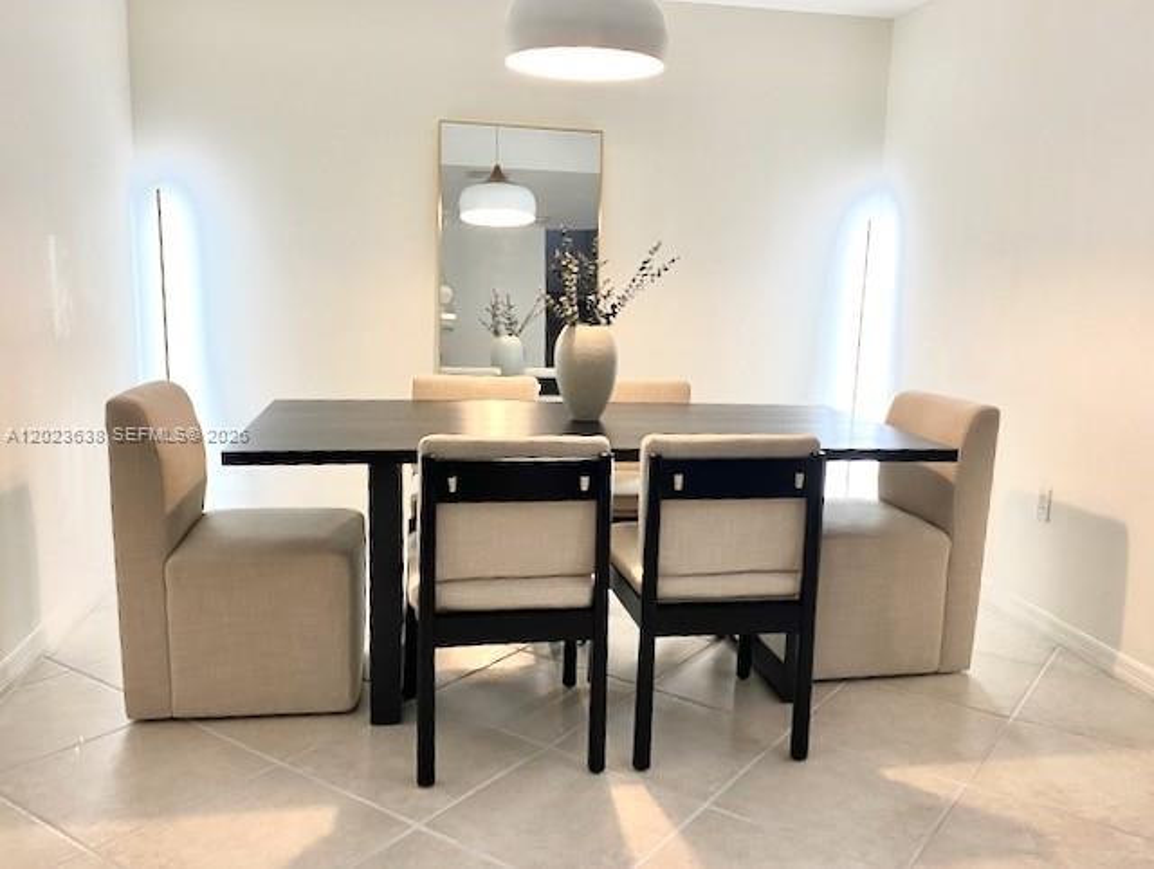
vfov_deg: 53.2
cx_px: 577
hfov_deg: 67.2
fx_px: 868
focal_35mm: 26
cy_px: 434
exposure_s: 1/60
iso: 125
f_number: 1.8
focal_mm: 4.25
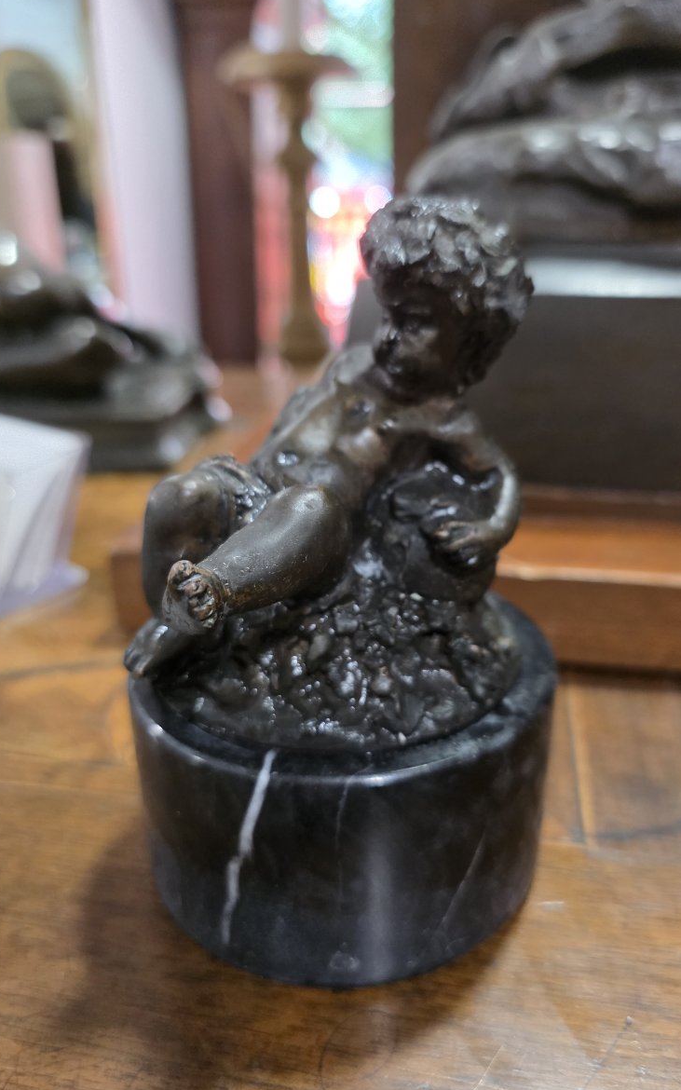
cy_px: 548
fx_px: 743
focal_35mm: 25
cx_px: 375
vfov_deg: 72.6
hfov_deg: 49.2
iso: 400
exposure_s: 1/100
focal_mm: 6.3
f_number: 1.7
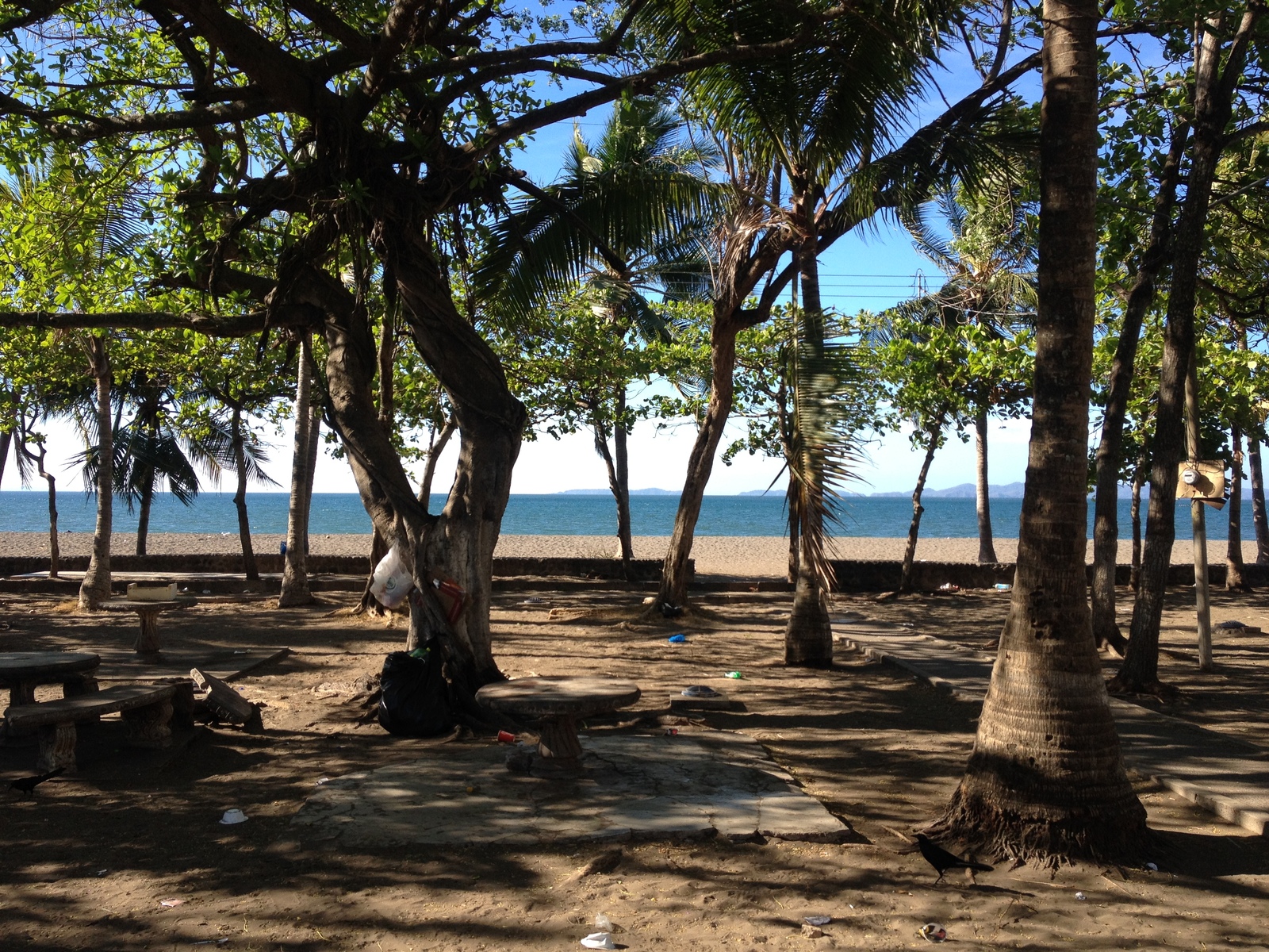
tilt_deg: -1.5
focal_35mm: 35
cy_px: 476
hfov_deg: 52.6
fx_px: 1283
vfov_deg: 40.7
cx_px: 634
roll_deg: -0.3
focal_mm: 4.28
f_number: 2.4
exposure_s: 1/708
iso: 50
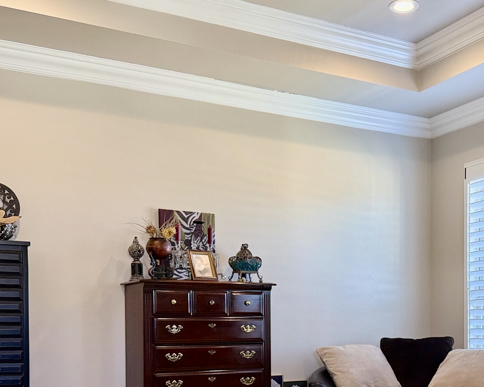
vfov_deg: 29.7
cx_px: 328
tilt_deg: -0.6
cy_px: 339
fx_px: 702
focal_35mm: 49
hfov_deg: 37.6
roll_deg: +0.6
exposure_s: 1/120
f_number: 1.78
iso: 320
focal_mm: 6.76
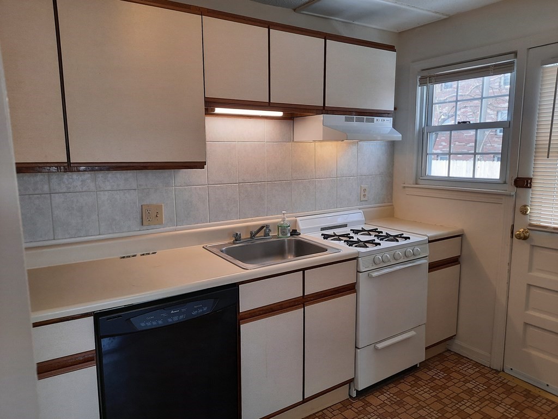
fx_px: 403
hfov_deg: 69.4
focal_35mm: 25
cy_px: 210
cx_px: 279
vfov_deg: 54.9
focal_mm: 4.6
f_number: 2
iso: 50
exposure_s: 1/60
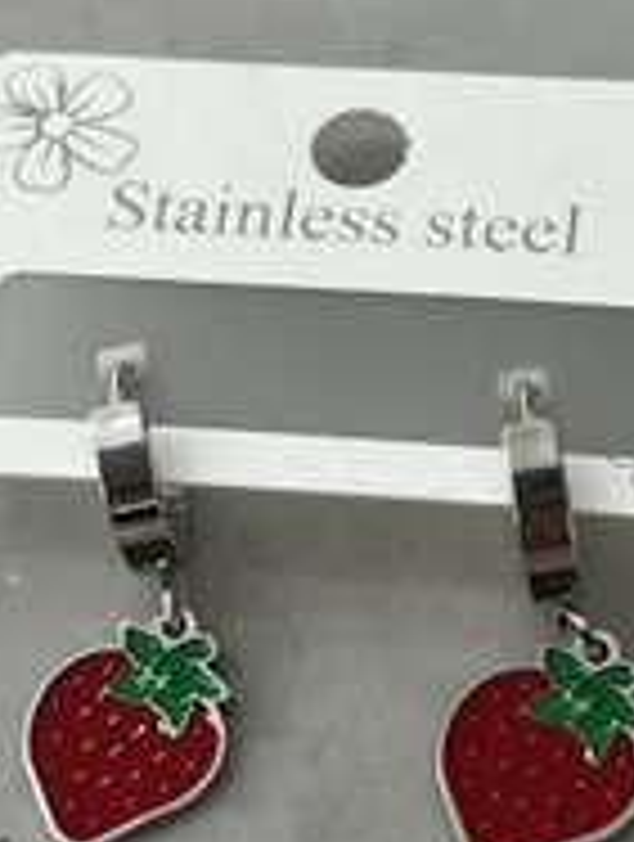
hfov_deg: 20.0
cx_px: 355
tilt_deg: -60.2
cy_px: 444
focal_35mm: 74
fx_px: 1801
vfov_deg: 26.3
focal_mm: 5.7
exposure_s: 1/100
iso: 80
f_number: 1.5
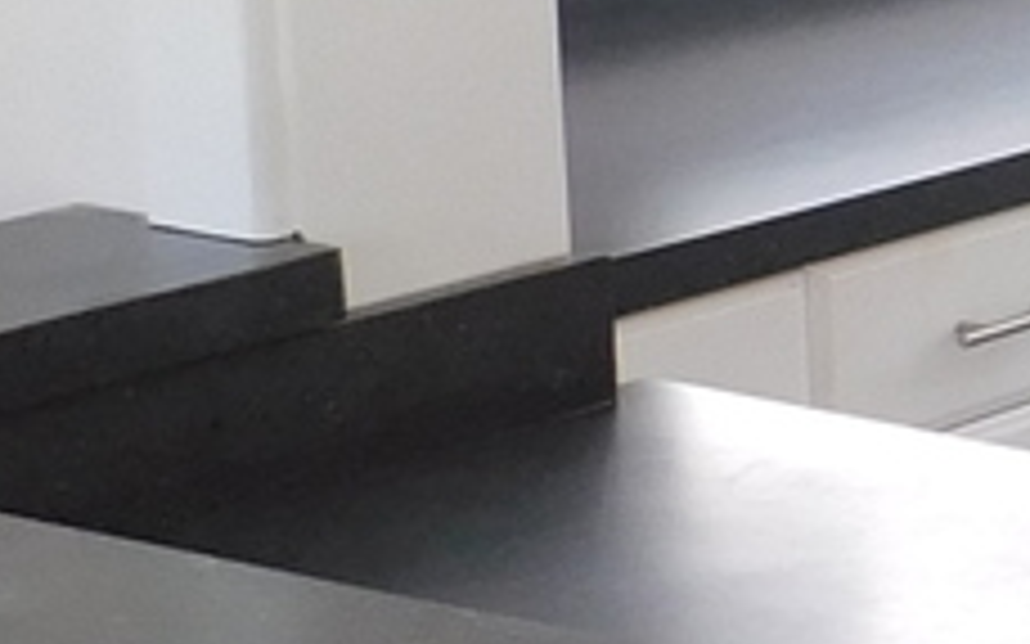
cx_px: 2892
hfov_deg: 10.5
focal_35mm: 153
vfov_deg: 8.5
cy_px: 86
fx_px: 4294
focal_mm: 4
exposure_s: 1/30
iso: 125
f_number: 3
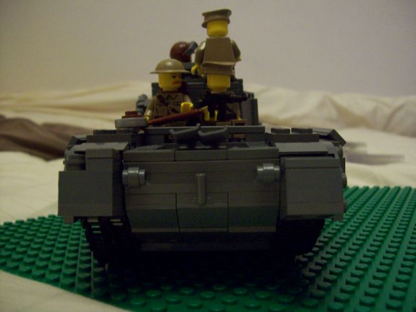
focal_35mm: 36
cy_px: 156
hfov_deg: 51.4
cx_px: 208
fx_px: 433
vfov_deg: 39.7
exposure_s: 1/8
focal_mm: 6
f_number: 2.7
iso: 200
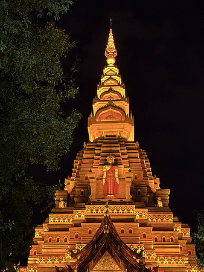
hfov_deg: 30.3
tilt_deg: +32.5
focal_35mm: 48
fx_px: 377
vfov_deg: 39.6
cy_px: 136
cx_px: 102
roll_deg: -2.4
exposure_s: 1/33
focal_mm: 6.76
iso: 500
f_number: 1.78
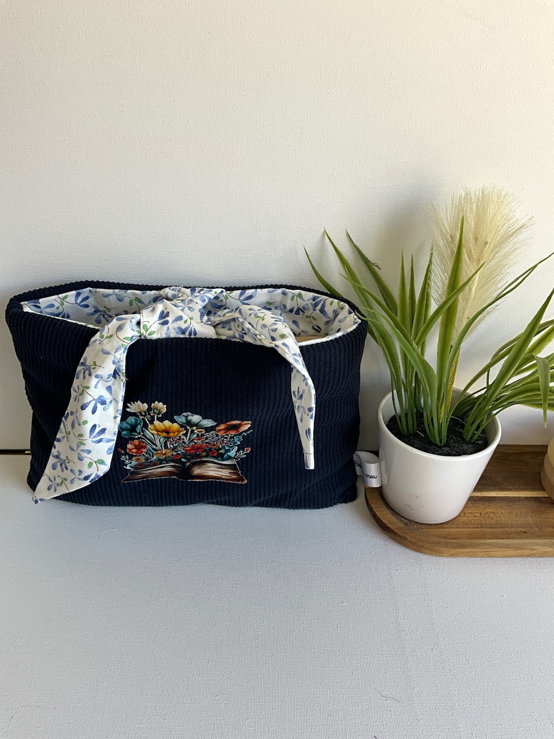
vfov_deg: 61.7
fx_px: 619
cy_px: 370
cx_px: 277
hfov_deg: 48.2
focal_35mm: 29
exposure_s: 1/100
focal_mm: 3
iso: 25
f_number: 1.8
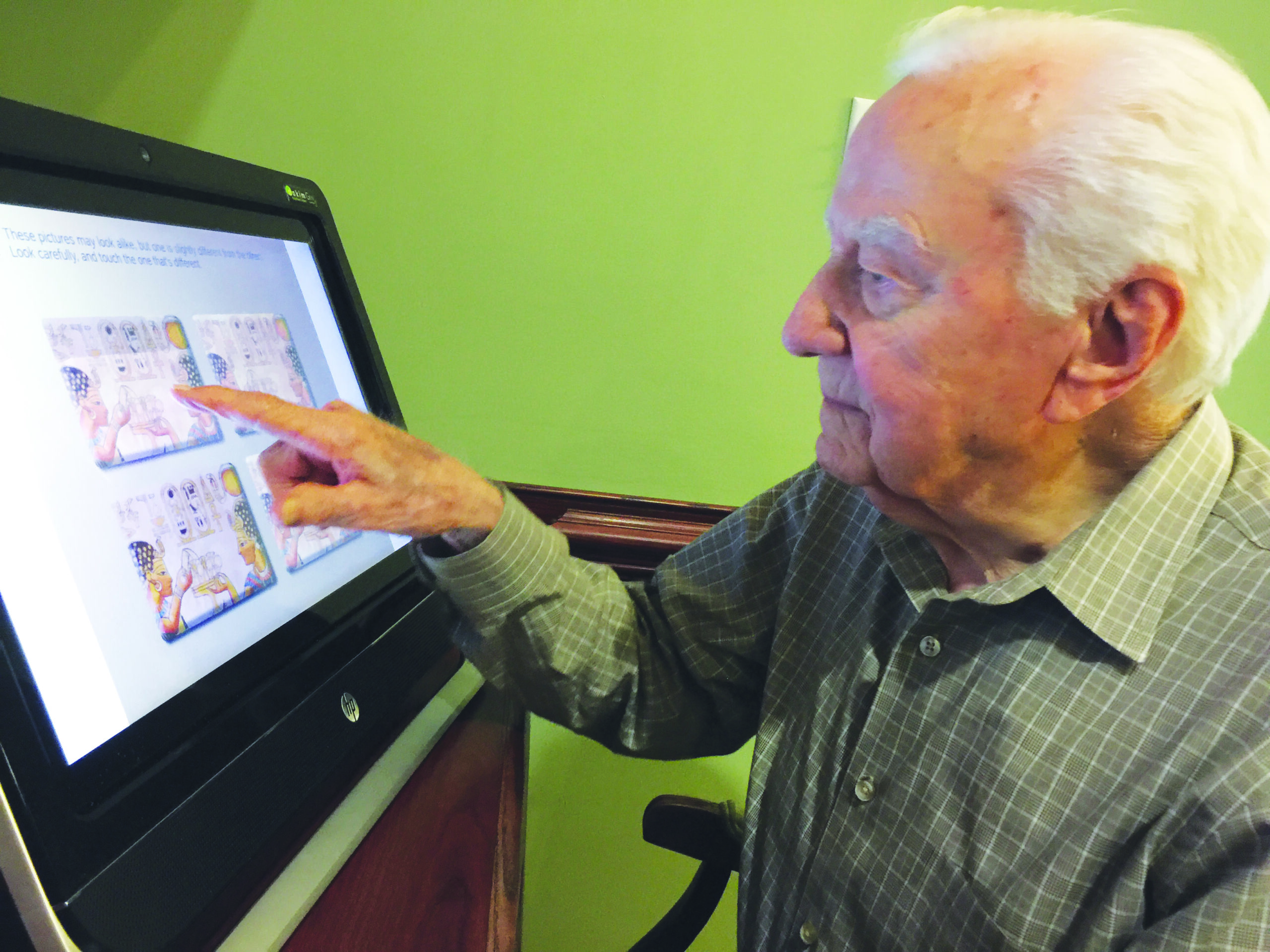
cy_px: 476
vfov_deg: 48.2
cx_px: 635
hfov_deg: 61.7
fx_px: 1064
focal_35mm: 29
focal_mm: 4.15
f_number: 2.2
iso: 64
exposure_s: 1/4
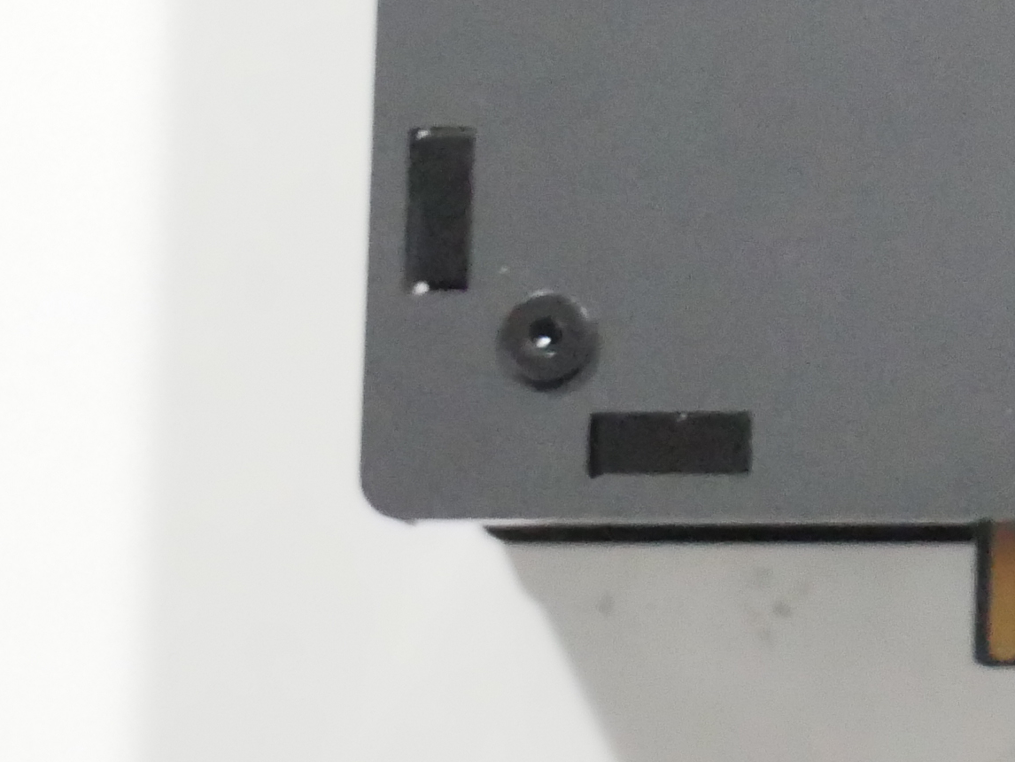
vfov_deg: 7.3
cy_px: -209
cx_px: 1769
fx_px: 5895
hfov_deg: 9.4
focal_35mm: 201
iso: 6400
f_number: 4.5
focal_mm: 25
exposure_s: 1/60
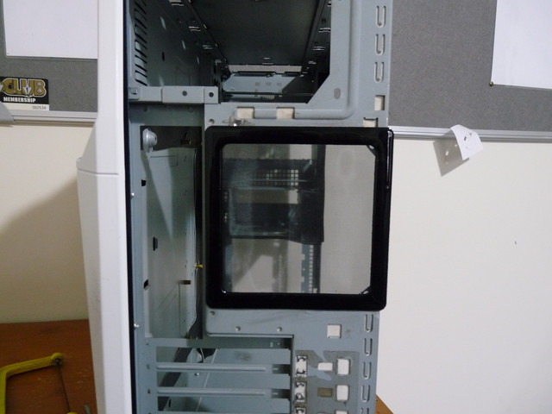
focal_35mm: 27
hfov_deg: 65.3
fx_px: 431
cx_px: 276
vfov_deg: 51.4
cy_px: 207
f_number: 2.8
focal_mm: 4.8
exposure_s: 1/10
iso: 400
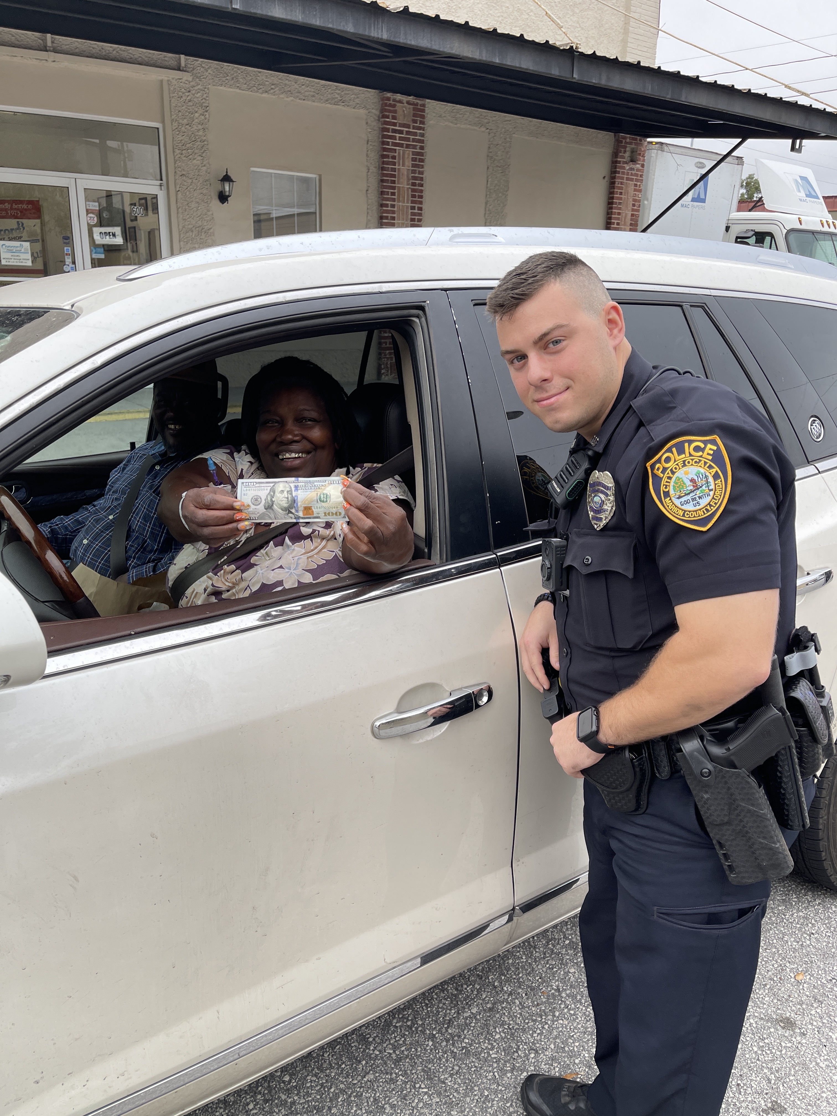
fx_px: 838
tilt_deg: -18.9
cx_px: 418
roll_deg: -0.8
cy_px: 558
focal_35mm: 26
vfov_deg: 67.3
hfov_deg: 53.1
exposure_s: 1/415
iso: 32
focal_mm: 5.1
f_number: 1.6
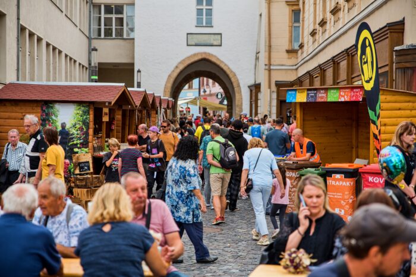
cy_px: 138
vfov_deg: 19.5
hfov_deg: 28.8
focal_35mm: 70
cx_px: 208
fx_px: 809
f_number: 2.8
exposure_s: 1/800
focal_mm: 70
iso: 200
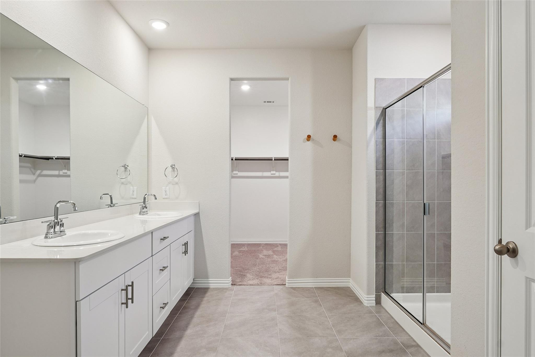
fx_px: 312
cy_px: 178
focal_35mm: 21
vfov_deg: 59.5
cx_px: 268
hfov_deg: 81.2
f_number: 9
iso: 100
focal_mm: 14
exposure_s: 1/3.33
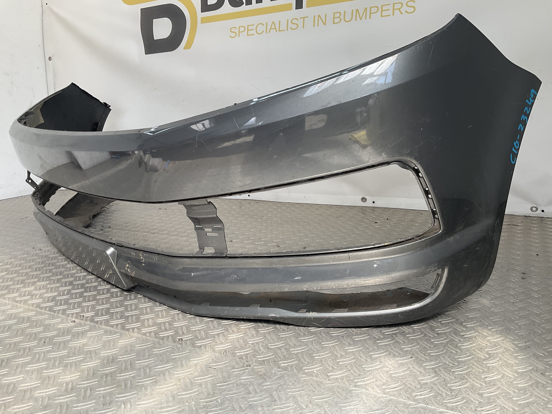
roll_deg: +2.4
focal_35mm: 29
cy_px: 207
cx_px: 276
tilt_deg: -13.9
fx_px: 462
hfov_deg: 61.7
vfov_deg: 48.2
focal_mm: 3
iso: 16
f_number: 1.8
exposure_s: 1/353
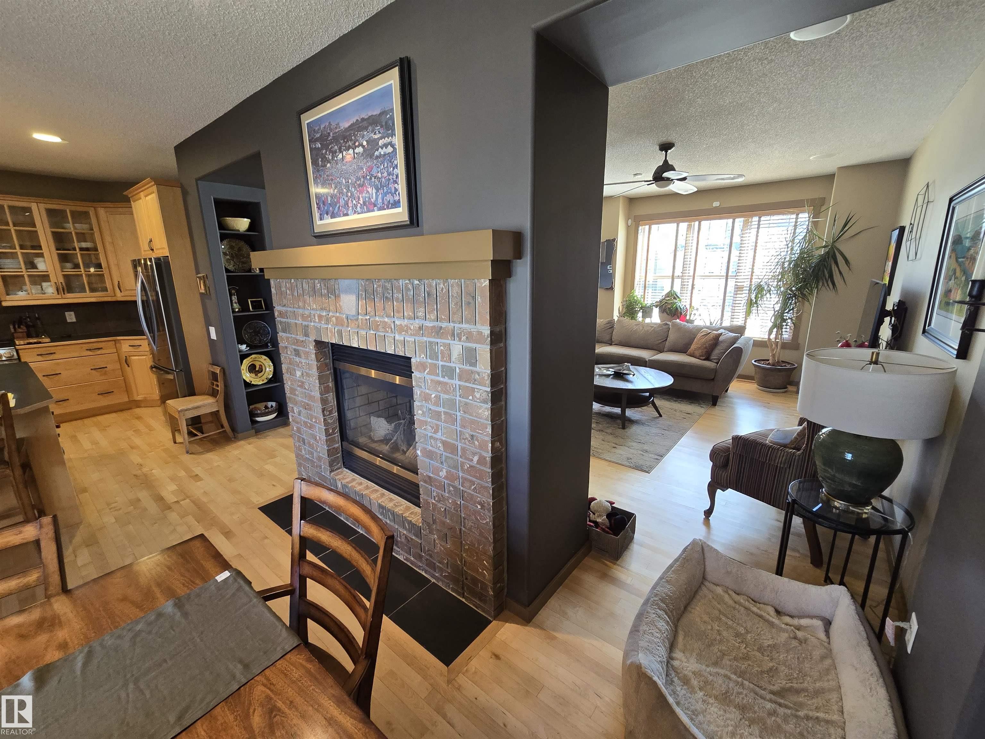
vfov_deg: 89.9
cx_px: 492
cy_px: 370
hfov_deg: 106.2
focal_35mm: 13
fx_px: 370
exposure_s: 1/60
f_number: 2.2
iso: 200
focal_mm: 2.2
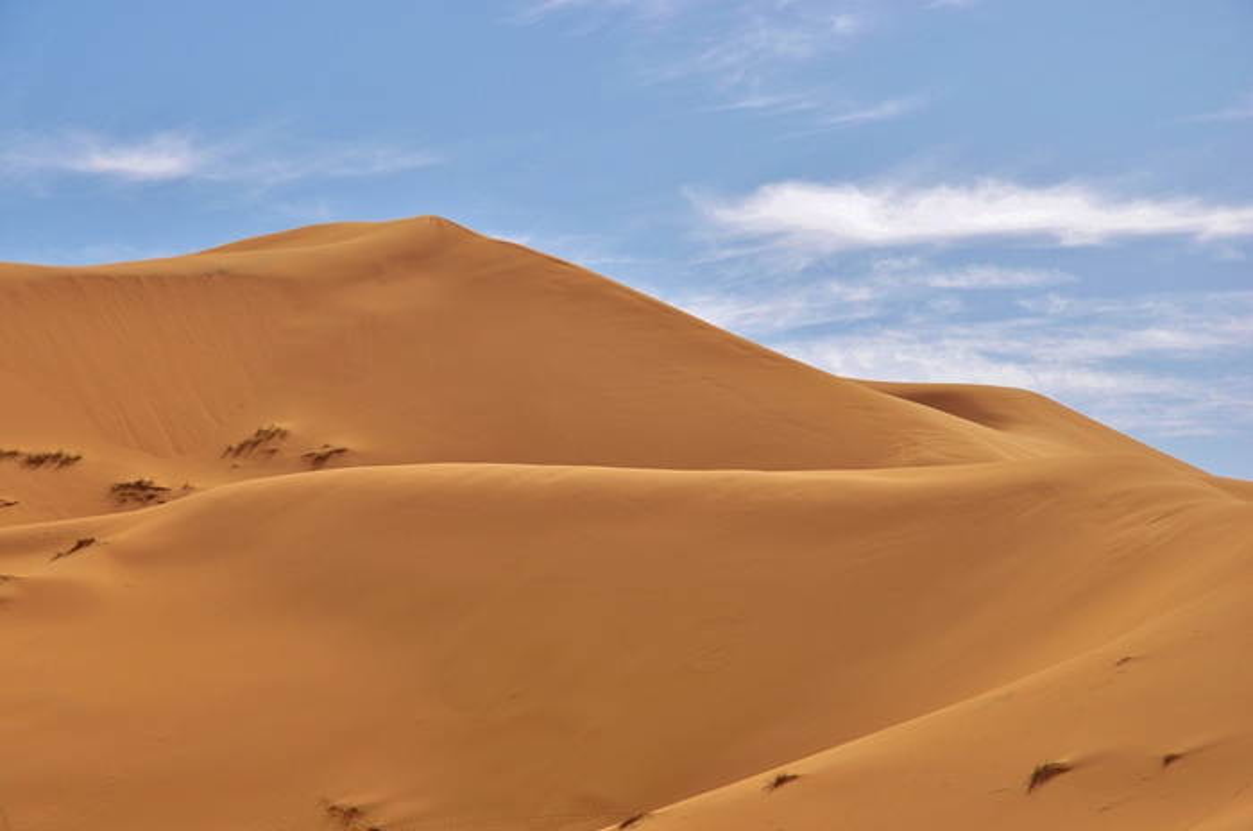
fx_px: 4690
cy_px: 416
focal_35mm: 135
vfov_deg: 10.1
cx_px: 626
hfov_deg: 15.2
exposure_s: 1/400
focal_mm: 90
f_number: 10
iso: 200
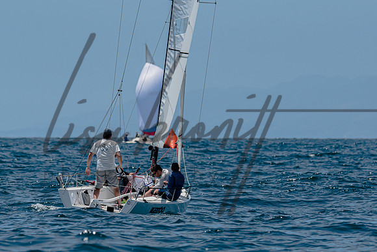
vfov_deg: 3.0
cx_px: 191
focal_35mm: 457
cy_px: 159
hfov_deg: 4.5
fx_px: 4790
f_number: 5.3
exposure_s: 1/2000
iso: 200
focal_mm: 230
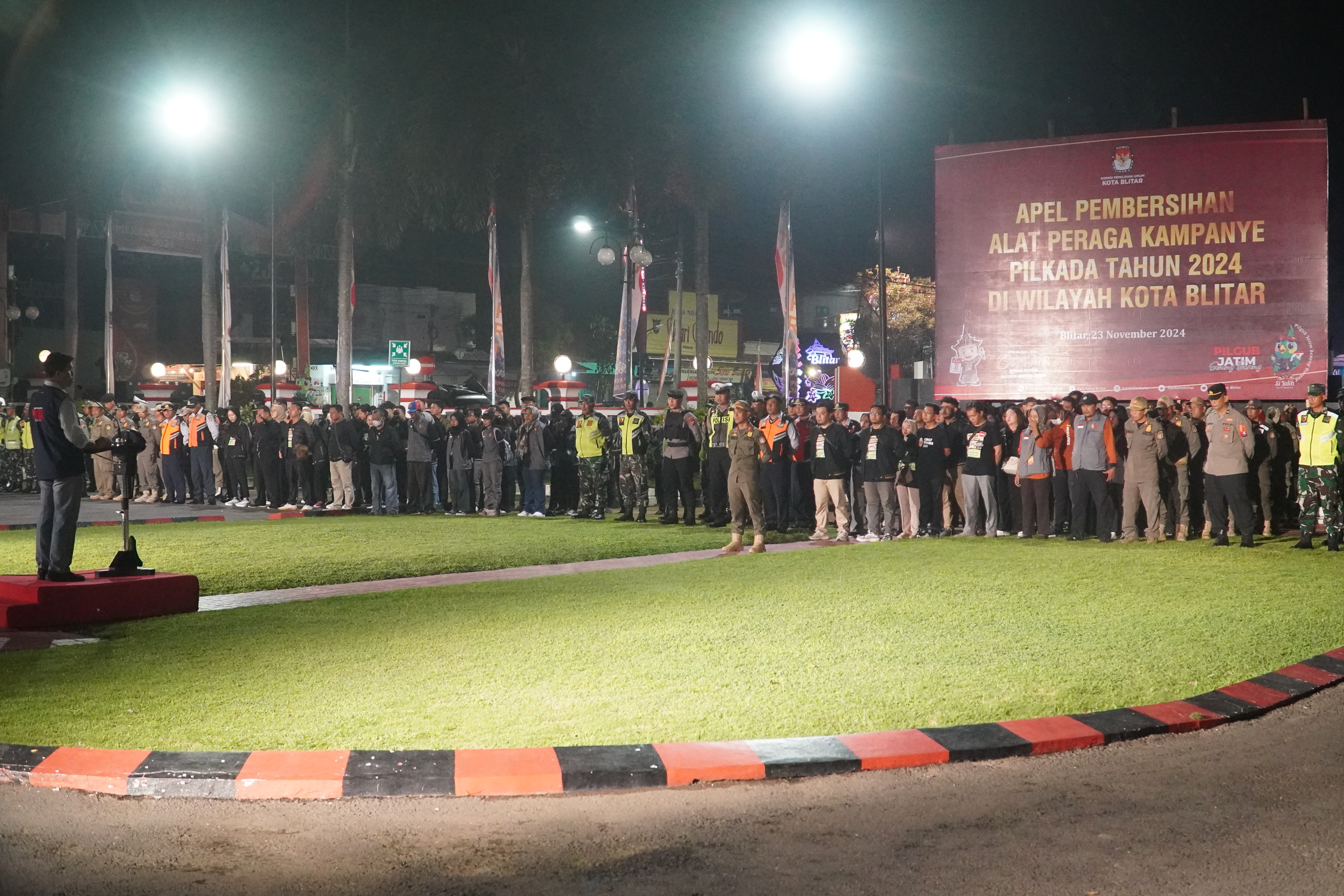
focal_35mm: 39
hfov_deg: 50.1
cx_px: 689
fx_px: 1438
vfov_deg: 34.6
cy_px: 452
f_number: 4
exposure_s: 1/100
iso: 6400
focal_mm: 25
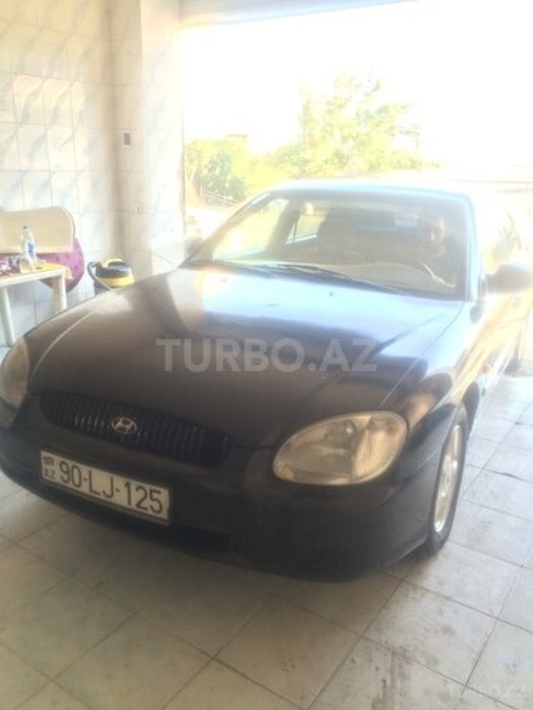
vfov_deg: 61.7
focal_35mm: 29
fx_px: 595
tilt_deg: -19.8
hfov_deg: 48.2
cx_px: 266
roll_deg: -0.4
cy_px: 355
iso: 40
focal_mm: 4.15
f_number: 2.2
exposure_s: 1/33
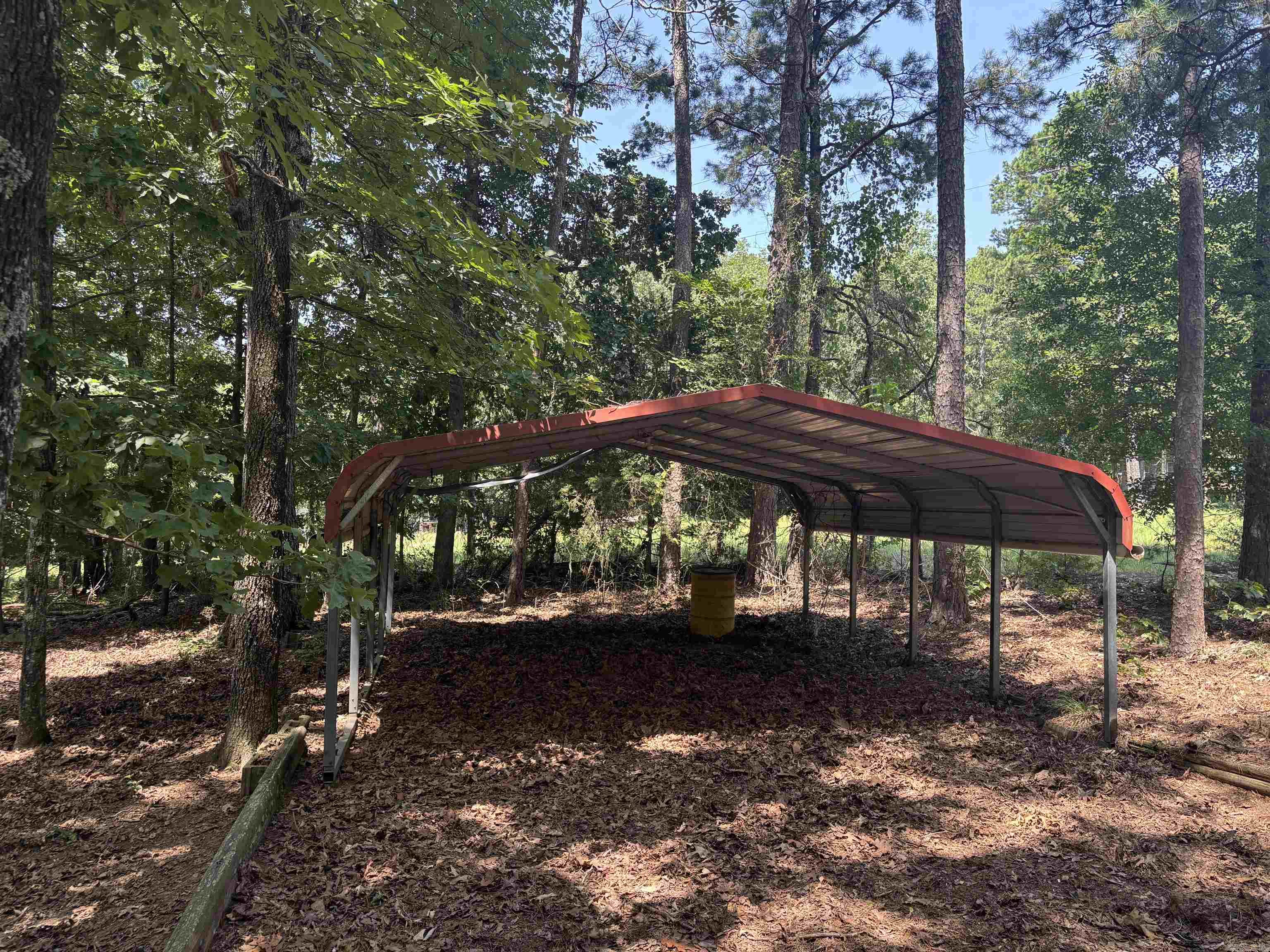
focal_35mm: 26
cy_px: 476
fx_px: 954
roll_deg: -1.0
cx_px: 635
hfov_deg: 67.3
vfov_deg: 53.1
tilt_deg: +2.3
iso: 50
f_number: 1.6
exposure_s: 1/190
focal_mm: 5.96
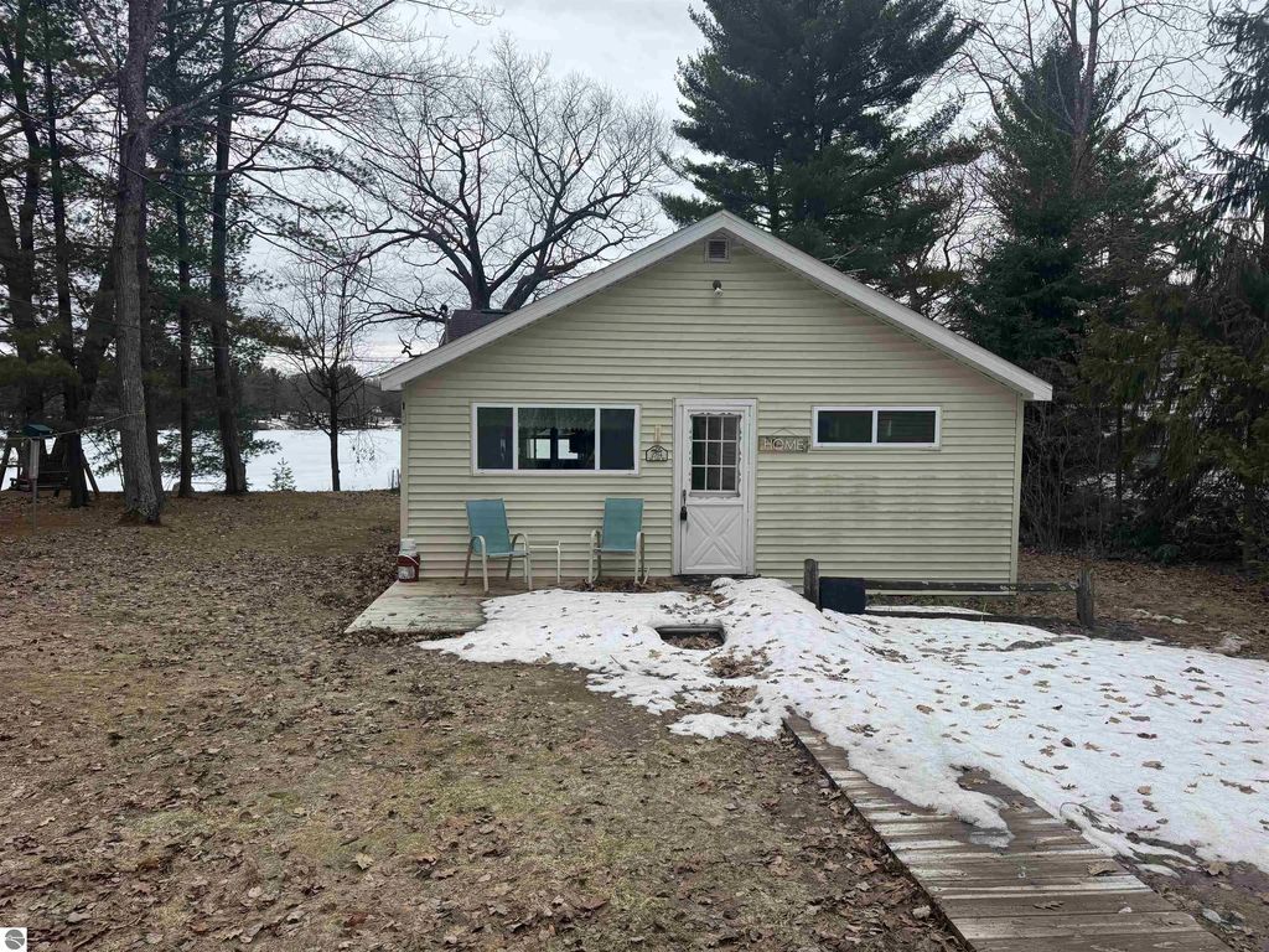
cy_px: 476
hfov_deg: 71.6
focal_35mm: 24
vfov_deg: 56.8
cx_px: 634
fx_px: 880
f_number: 1.78
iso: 80
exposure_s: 1/2331
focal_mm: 6.76
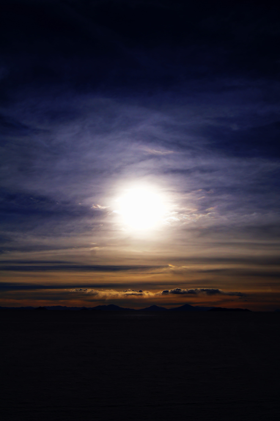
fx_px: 456
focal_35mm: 39
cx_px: 140
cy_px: 210
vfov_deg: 49.6
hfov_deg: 34.2
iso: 100
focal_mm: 26
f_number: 11
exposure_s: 1/2000
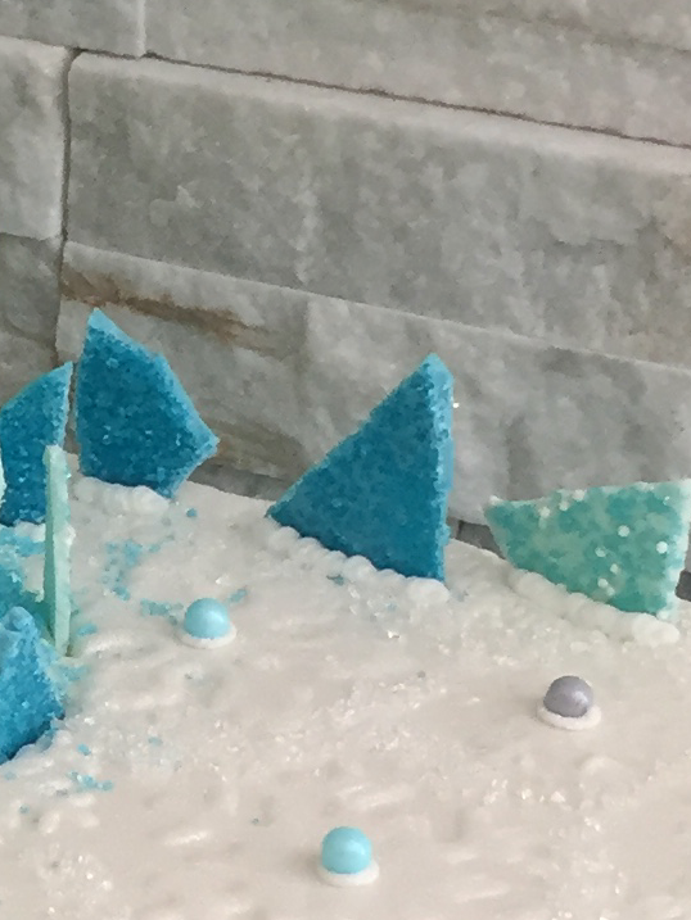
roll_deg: +0.7
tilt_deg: -28.4
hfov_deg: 10.9
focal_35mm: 132
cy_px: 536
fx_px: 3512
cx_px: -227
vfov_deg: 14.9
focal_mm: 4.15
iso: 64
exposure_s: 1/30
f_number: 2.2
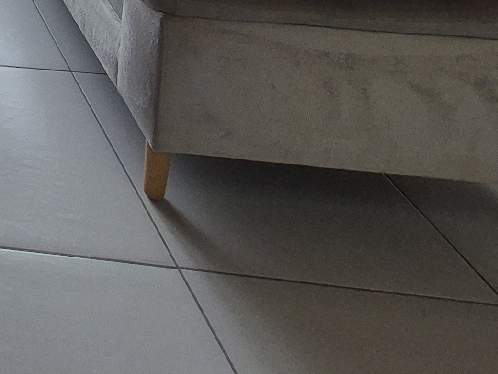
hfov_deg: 24.2
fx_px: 719
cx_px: -337
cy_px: -340
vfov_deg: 19.5
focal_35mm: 50
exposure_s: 1/114
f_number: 2.2
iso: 50
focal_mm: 2.2
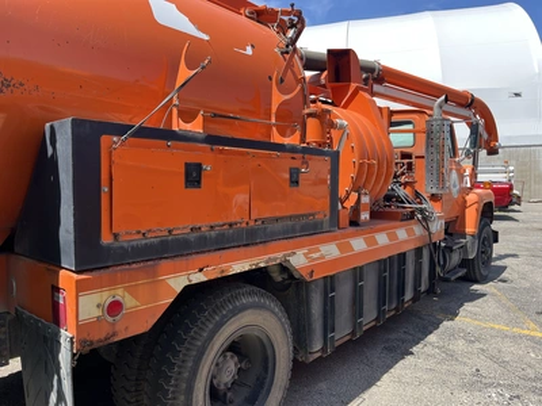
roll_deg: +1.6
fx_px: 407
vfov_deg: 53.1
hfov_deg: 67.3
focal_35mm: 26
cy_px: 203
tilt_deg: -3.9
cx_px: 271
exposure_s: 1/1339
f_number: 1.6
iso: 50
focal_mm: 5.1
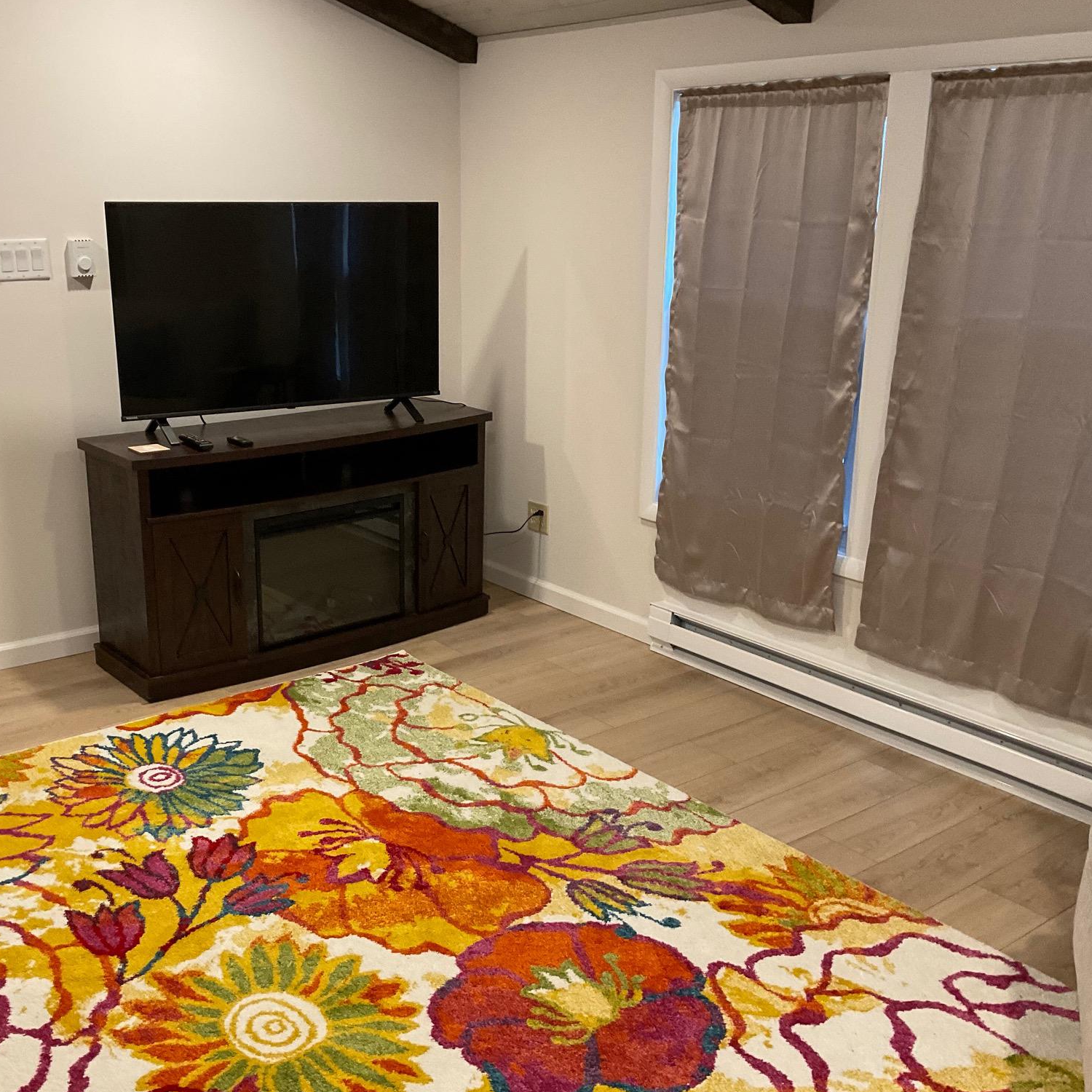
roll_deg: +0.5
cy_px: 555
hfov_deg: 47.0
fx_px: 1249
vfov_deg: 47.2
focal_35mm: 35
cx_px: 446
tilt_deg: -16.8
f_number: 1.8
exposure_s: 1/60
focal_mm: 3
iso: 160
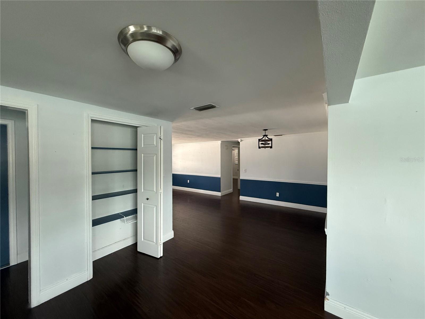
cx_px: 212
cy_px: 160
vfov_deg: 85.7
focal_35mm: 14
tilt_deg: +1.3
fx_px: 172
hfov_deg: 102.1
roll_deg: +0.1
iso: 320
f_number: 2.2
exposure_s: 1/97
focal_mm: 2.22
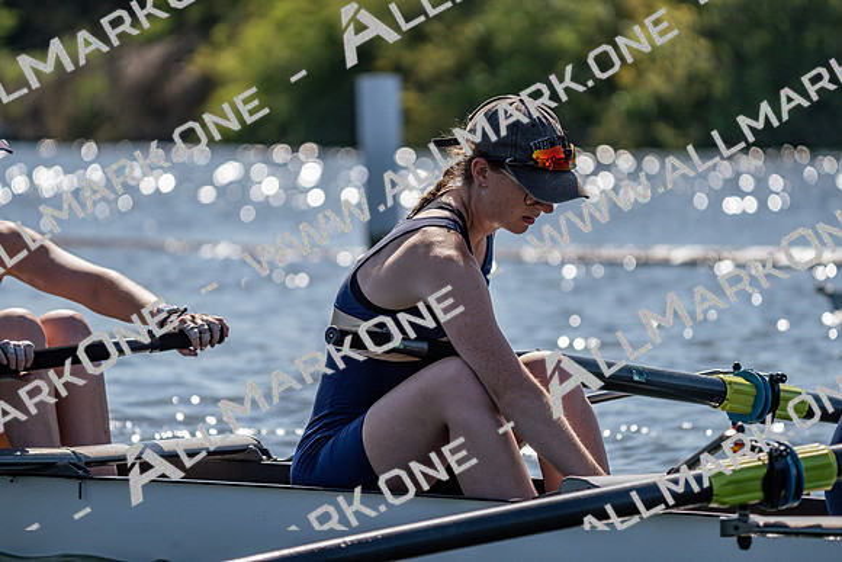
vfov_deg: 5.4
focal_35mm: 255
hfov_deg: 8.1
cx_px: 421
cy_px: 281
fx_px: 5965
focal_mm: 255
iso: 200
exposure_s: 1/2000
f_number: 5.6
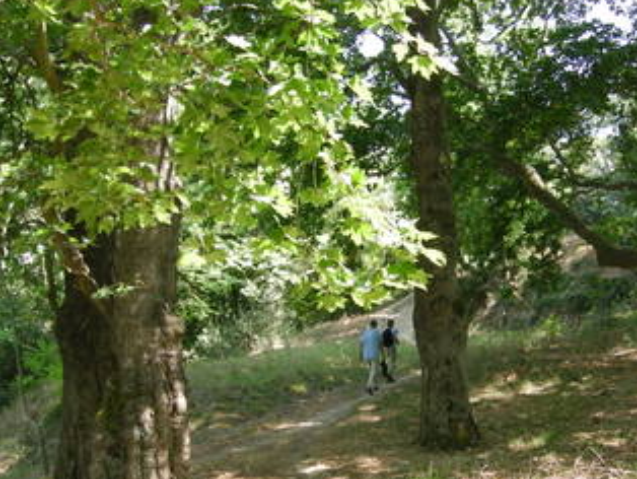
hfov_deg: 34.8
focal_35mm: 55
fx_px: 1013
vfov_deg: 26.4
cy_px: 339
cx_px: 387
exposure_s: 1/73.7
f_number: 3
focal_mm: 7.5
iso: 64
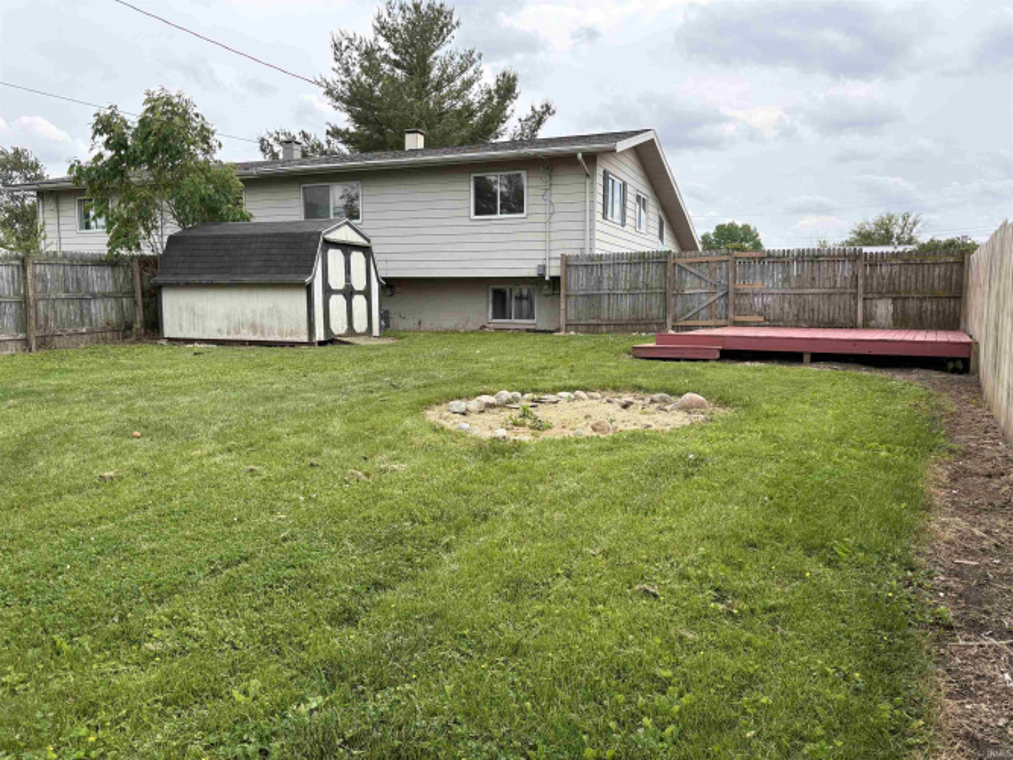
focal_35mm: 26
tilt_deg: -5.4
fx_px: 761
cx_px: 506
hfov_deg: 67.3
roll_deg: -0.2
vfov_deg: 53.0
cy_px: 380
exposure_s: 1/2451
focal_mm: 5.96
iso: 50
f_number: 1.6
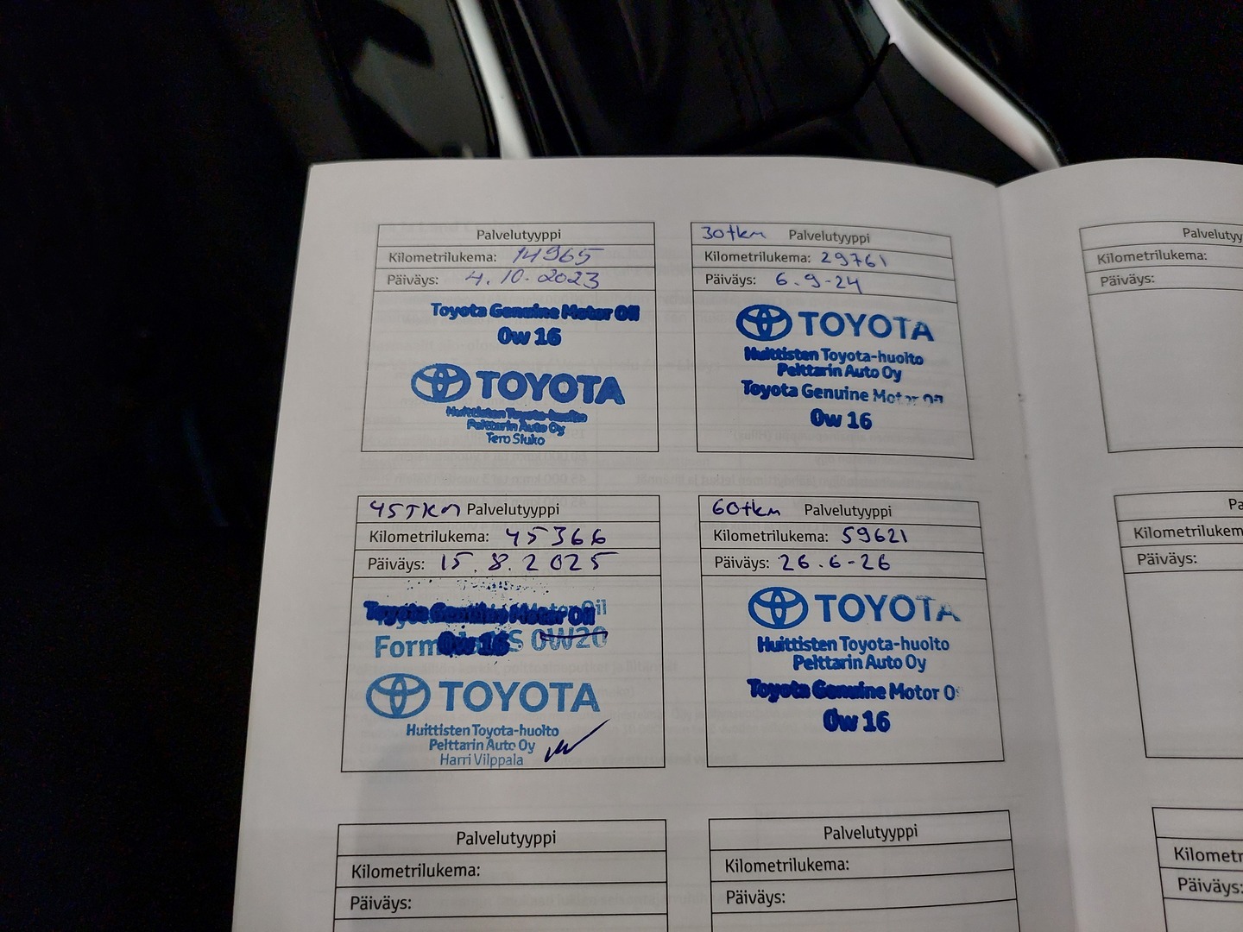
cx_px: 622
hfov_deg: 69.4
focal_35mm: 25
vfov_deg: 54.9
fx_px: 898
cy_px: 466
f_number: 1.8
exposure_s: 1/50
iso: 250
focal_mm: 5.23
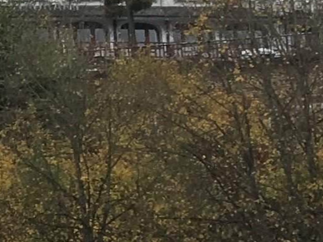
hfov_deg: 7.7
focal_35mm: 226
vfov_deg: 6.6
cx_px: -632
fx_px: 2109
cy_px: 39
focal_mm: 4.15
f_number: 2.2
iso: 25
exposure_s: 1/132
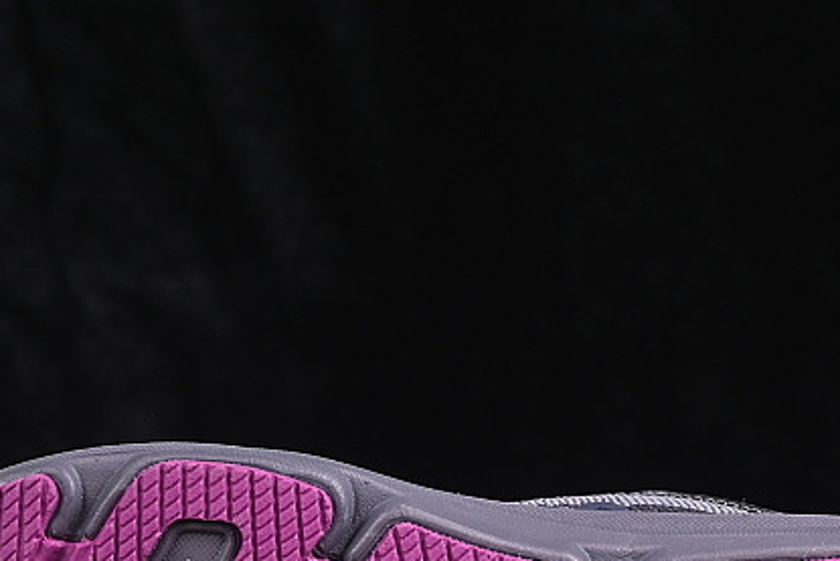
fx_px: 4551
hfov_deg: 10.5
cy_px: 604
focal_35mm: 195
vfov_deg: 7.0
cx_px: 437
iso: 160
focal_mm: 50
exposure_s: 1/60
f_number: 7.1
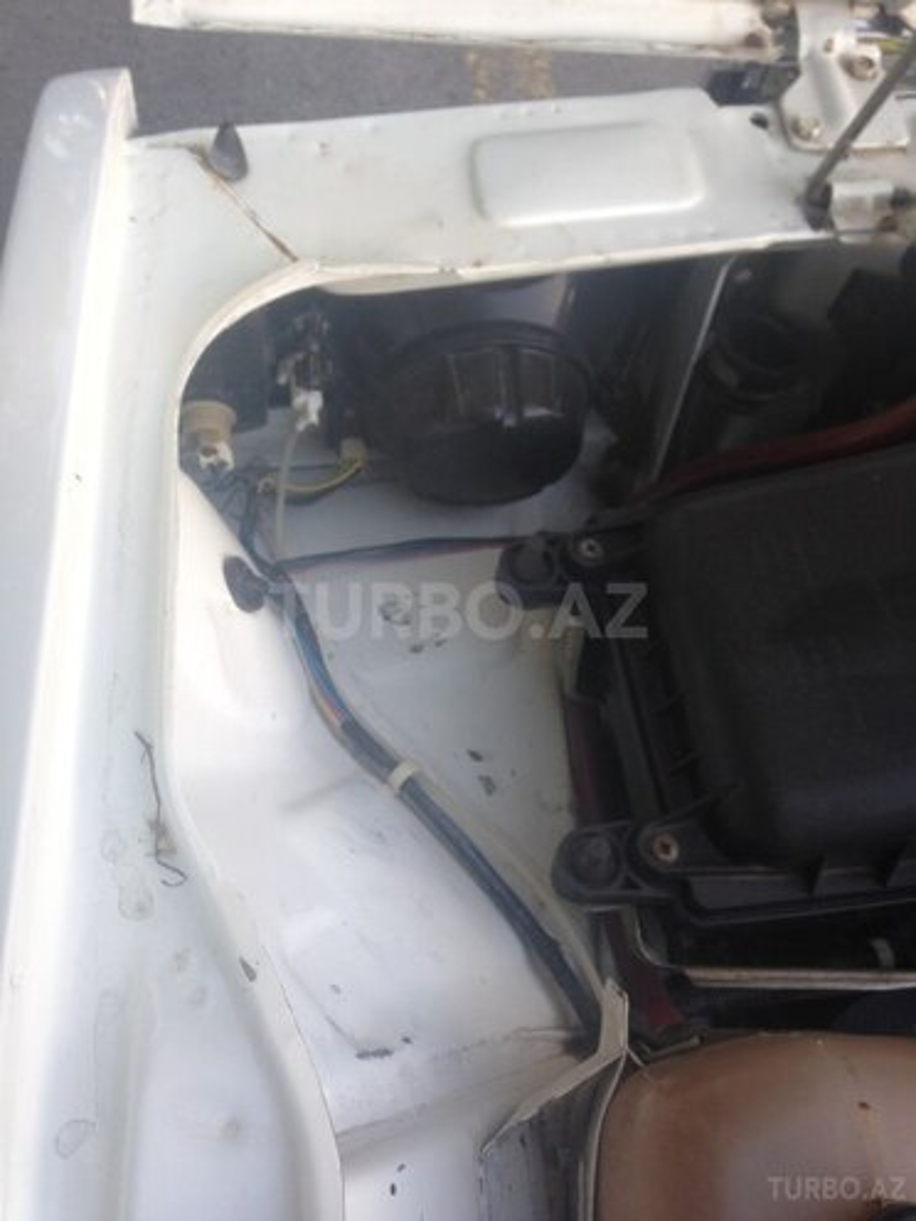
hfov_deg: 42.9
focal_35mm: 33
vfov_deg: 55.4
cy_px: 610
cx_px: 458
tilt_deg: -62.1
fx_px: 1164
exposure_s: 1/40
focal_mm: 4.12
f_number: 2.4
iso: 50
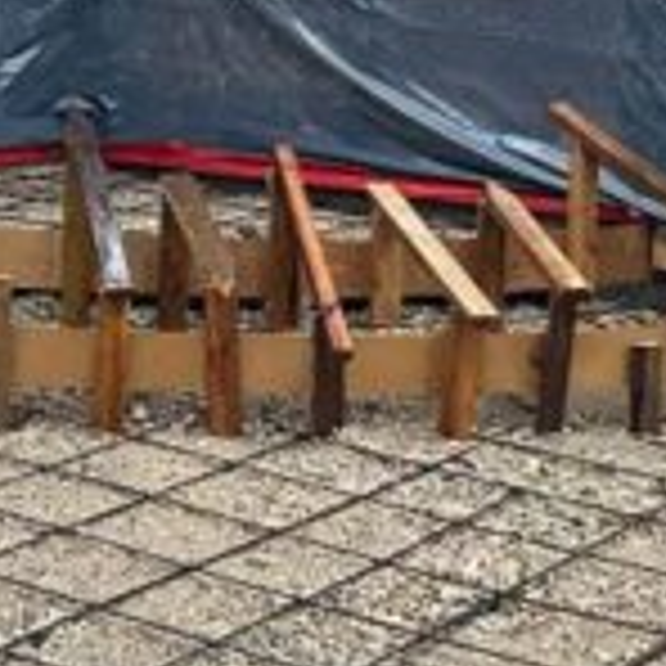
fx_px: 2590
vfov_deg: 14.6
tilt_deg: -8.4
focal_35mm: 119
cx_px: 45
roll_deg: -2.1
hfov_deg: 14.5
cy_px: 194
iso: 500
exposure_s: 1/59
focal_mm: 5.7
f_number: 1.5
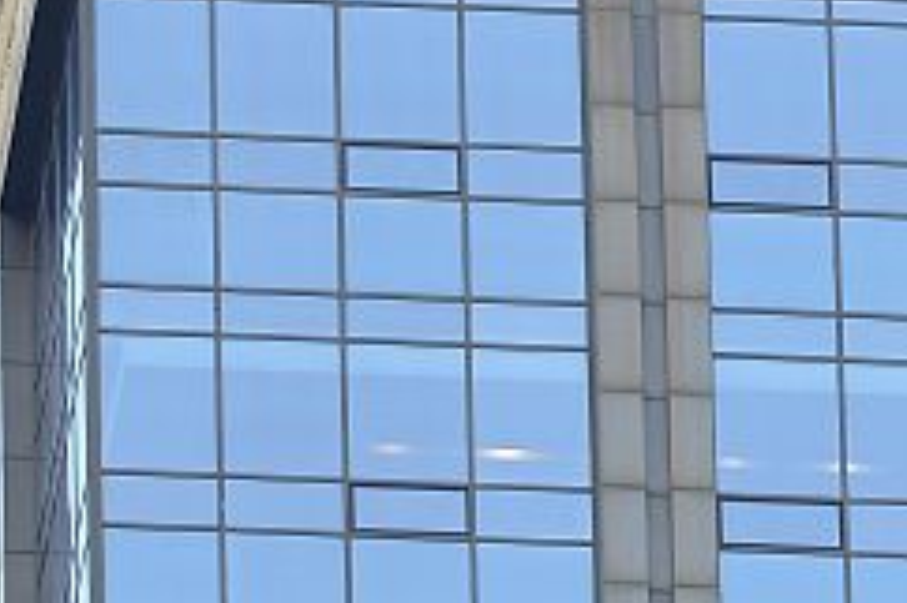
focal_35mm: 993
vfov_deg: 1.4
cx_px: 1323
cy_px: -47
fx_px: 25000
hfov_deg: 2.1
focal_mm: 200
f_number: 4.5
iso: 400
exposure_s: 1/320
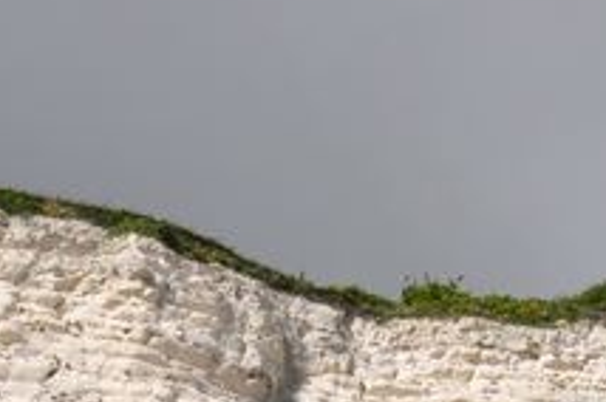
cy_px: 374
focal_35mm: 201
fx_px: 3378
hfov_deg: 10.0
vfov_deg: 6.8
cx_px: 827
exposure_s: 1/500
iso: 200
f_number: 11
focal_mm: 28
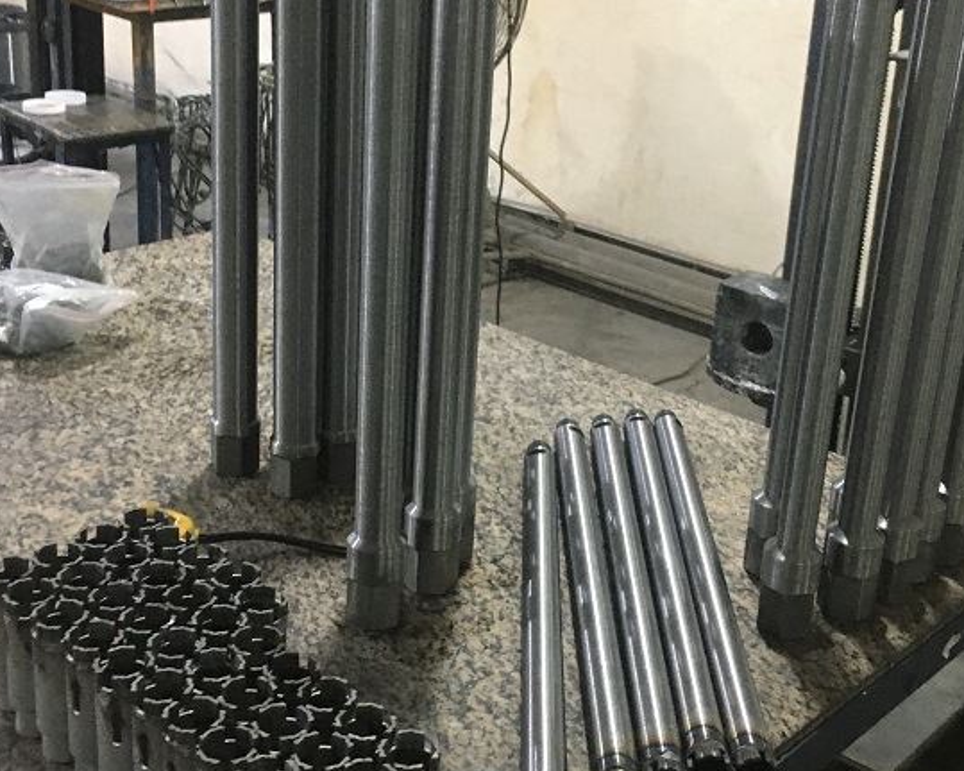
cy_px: 322
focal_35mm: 50
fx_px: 1426
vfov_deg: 30.2
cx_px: 512
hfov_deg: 37.3
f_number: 2.2
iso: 200
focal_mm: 4.15
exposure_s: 1/20
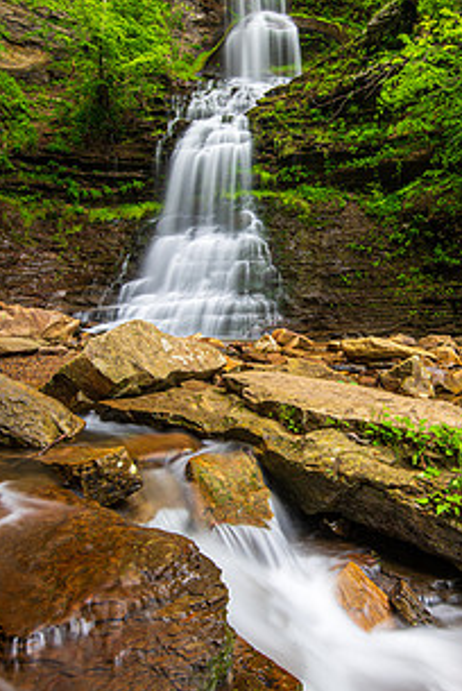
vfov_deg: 65.4
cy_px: 340
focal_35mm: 28
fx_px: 538
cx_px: 306
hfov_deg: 45.8
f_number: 14
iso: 64
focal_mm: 19
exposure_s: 2.5
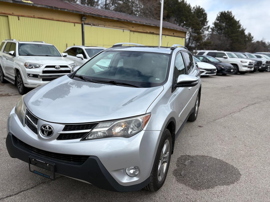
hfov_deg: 67.3
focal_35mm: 26
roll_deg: -1.6
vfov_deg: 53.1
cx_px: 135
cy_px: 101
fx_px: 203
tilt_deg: -14.0
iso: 50
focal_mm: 5.96
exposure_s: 1/2985
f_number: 1.6
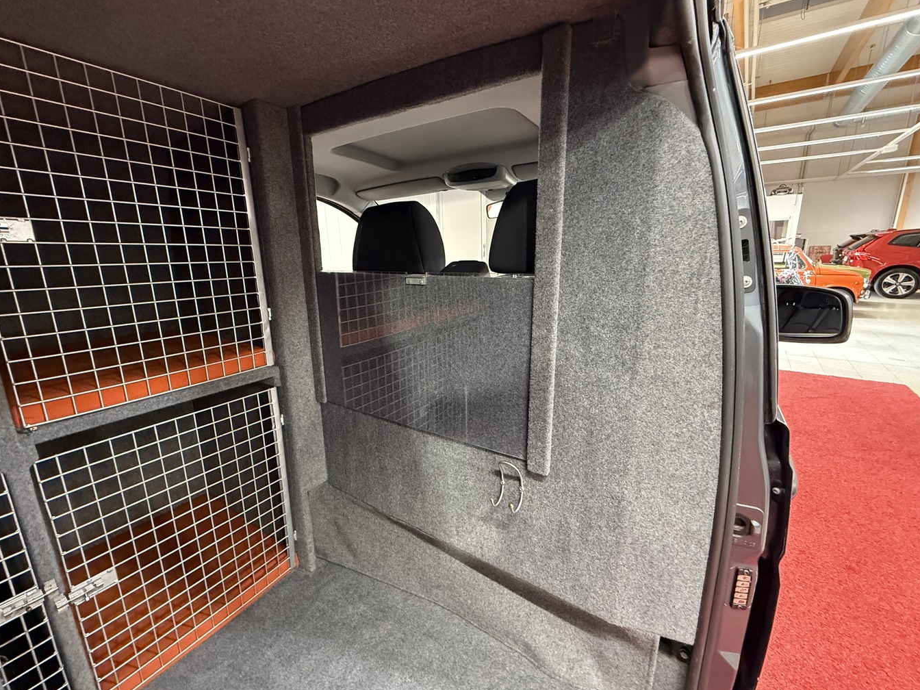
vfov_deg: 81.7
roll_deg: +2.2
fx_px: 399
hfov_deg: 98.2
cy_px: 346
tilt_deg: -13.1
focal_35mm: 15
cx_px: 456
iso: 800
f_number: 2.2
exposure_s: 1/60
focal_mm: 2.22
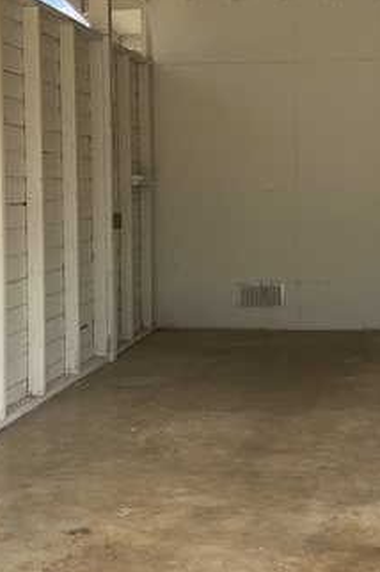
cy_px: 220
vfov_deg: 33.3
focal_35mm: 60
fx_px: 952
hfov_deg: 22.3
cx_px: 302
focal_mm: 3
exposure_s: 1/593
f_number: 1.8
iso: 16
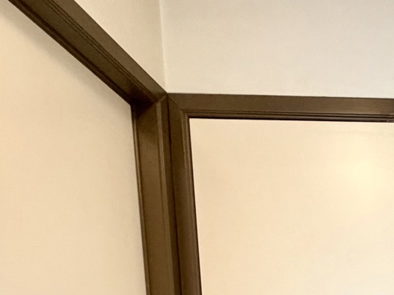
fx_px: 580
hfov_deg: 31.1
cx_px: 483
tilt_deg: -10.1
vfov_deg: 20.9
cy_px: 514
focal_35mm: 51
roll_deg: -0.7
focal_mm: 2.22
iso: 250
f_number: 2.2
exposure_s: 1/50
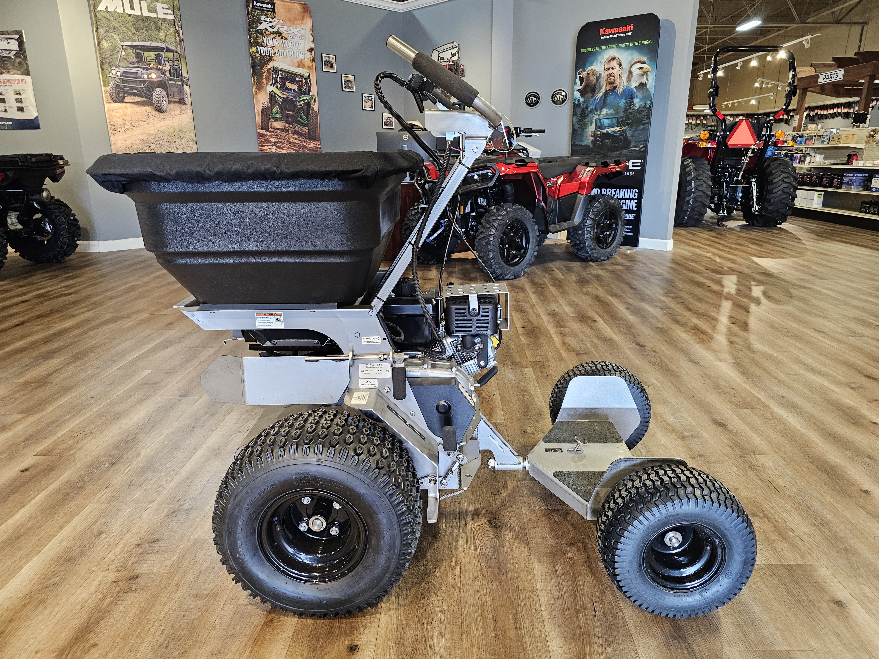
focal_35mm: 23
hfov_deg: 73.9
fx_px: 584
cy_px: 330
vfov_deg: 58.9
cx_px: 440
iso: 800
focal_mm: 6.3
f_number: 1.7
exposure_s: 1/120
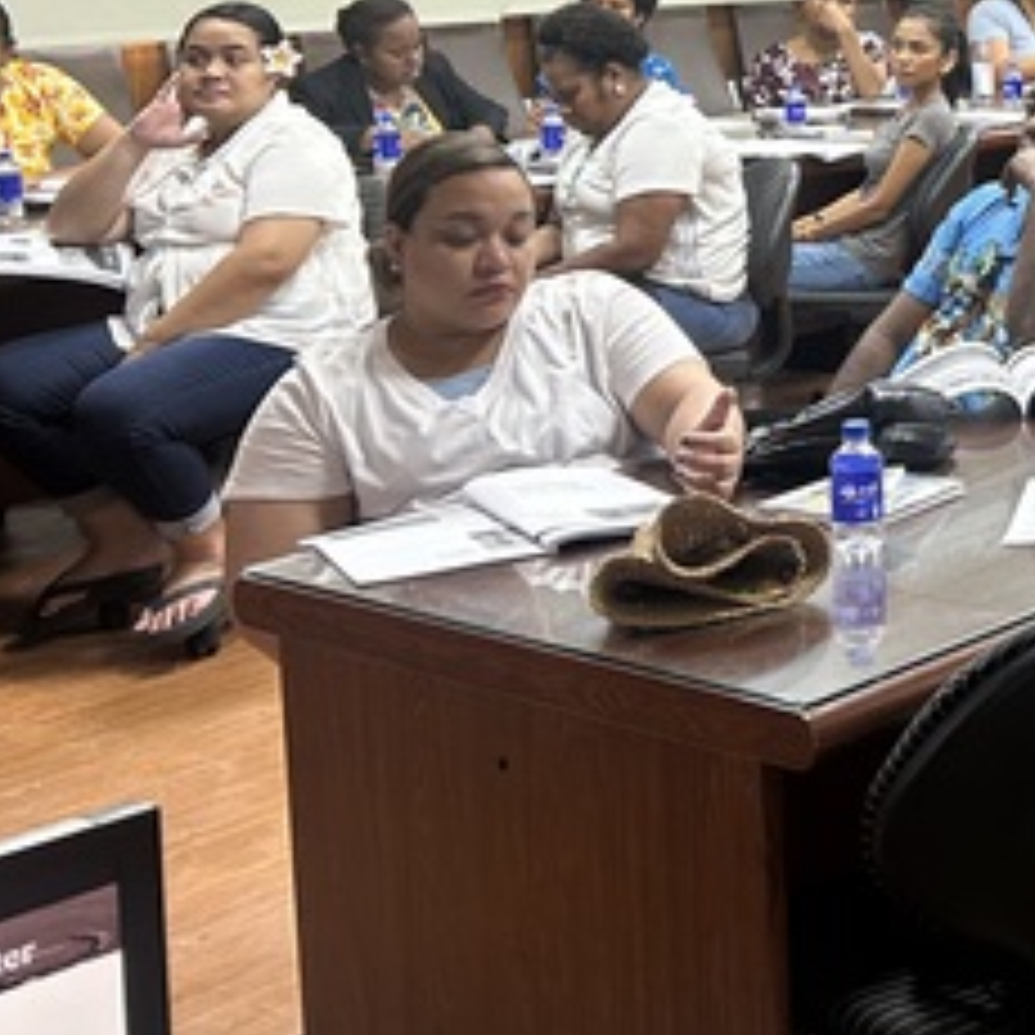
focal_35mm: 70
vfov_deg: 24.1
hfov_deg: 21.3
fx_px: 2368
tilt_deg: -6.7
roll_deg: -0.1
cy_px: 133
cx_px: 1490
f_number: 1.5
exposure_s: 1/60
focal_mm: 5.7
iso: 100
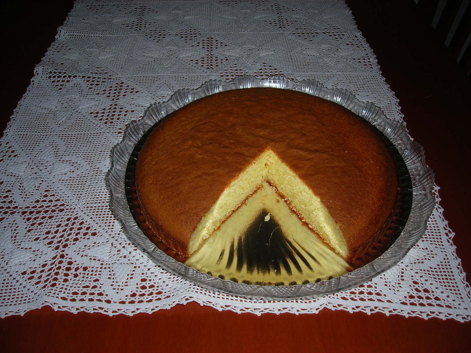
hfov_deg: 49.0
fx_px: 517
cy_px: 176
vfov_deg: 37.7
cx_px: 236
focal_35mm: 38
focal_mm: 6.3
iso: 50
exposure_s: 1/60.1
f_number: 3.2
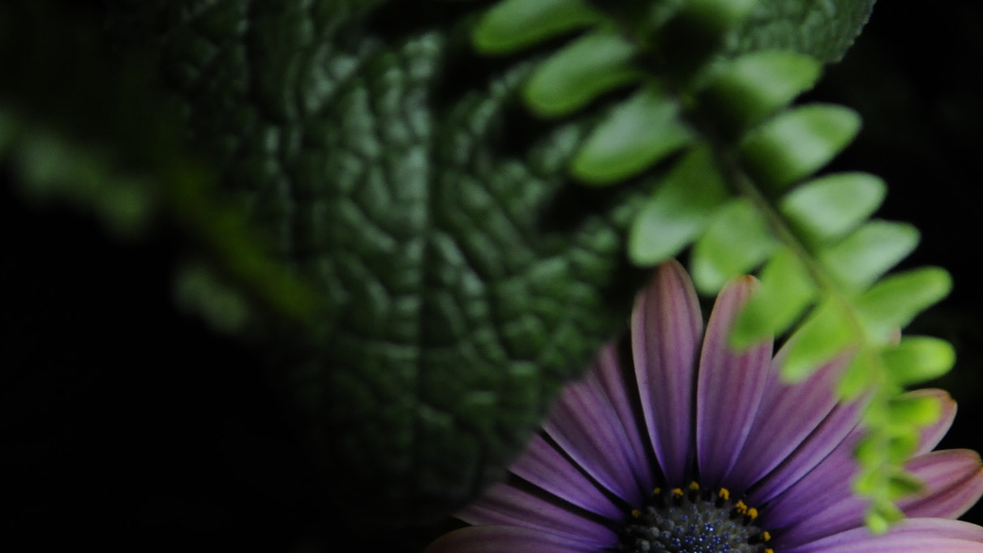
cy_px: 358
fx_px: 3803
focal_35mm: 146
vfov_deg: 8.3
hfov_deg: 14.7
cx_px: 344
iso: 800
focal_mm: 55
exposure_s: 1/100
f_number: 4
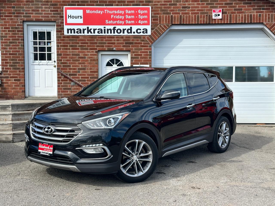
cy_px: 103
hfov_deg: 39.7
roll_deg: +0.4
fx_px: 381
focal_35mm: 48
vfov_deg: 30.3
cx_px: 138
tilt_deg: -2.7
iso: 64
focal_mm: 6.86
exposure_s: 1/1783
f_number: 1.78
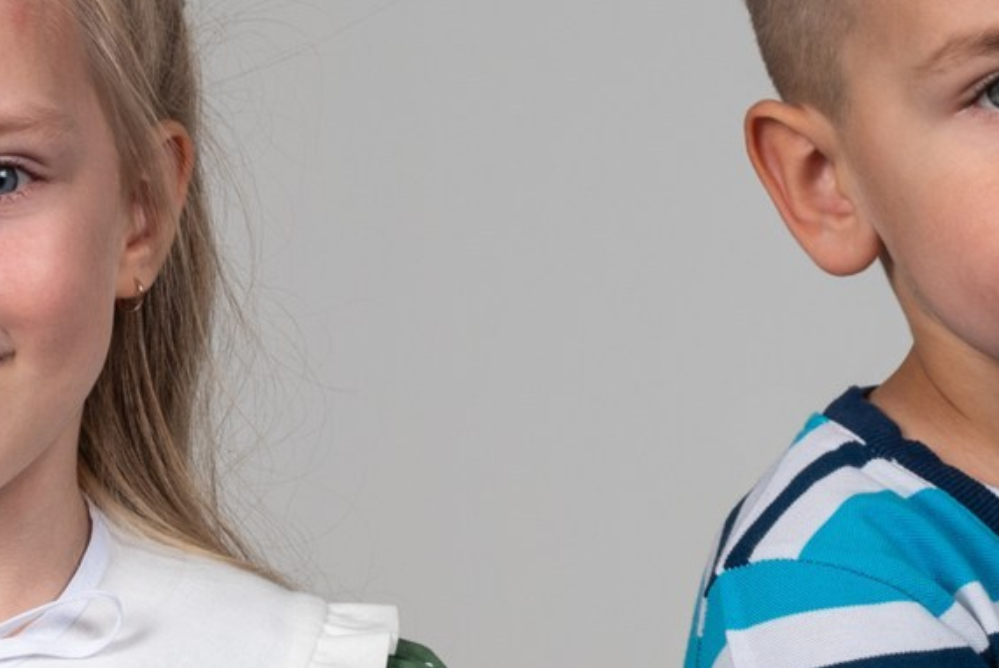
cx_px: -99
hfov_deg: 8.4
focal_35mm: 243
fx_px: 6748
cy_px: 786
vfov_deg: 5.6
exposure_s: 1/125
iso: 100
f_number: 8
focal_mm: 50
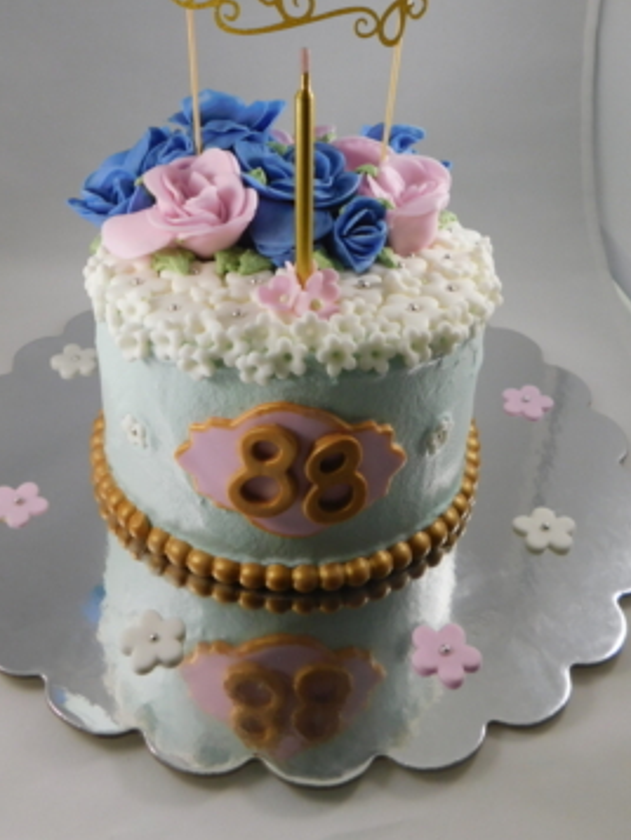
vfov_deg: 51.3
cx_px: 263
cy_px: 259
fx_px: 850
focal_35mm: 35
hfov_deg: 40.6
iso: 125
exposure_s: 1/125
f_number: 3.1
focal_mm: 4.5
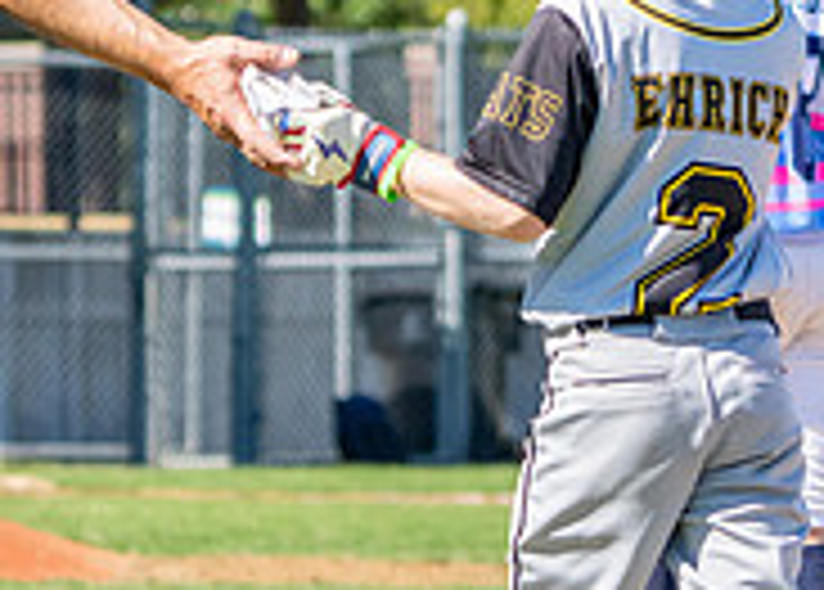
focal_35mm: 427
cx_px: 542
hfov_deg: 4.7
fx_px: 10000
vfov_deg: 3.4
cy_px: 294
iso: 800
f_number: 4.5
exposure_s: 1/6400
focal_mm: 100
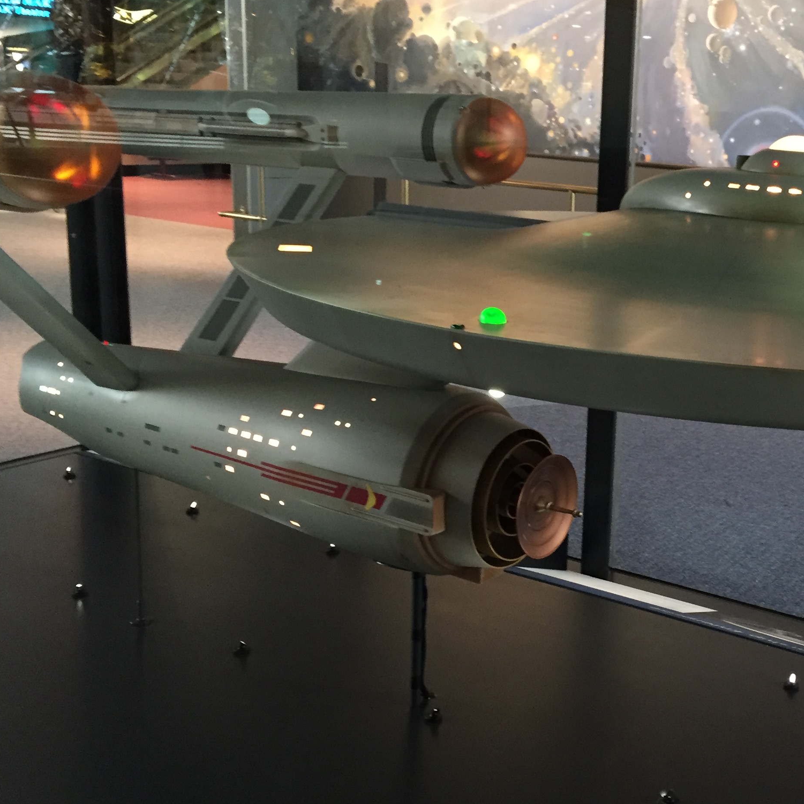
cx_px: 666
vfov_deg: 37.5
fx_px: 1182
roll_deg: -4.1
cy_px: 415
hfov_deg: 36.0
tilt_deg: -13.3
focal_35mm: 45
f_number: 2.2
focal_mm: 4.15
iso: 250
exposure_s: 1/17
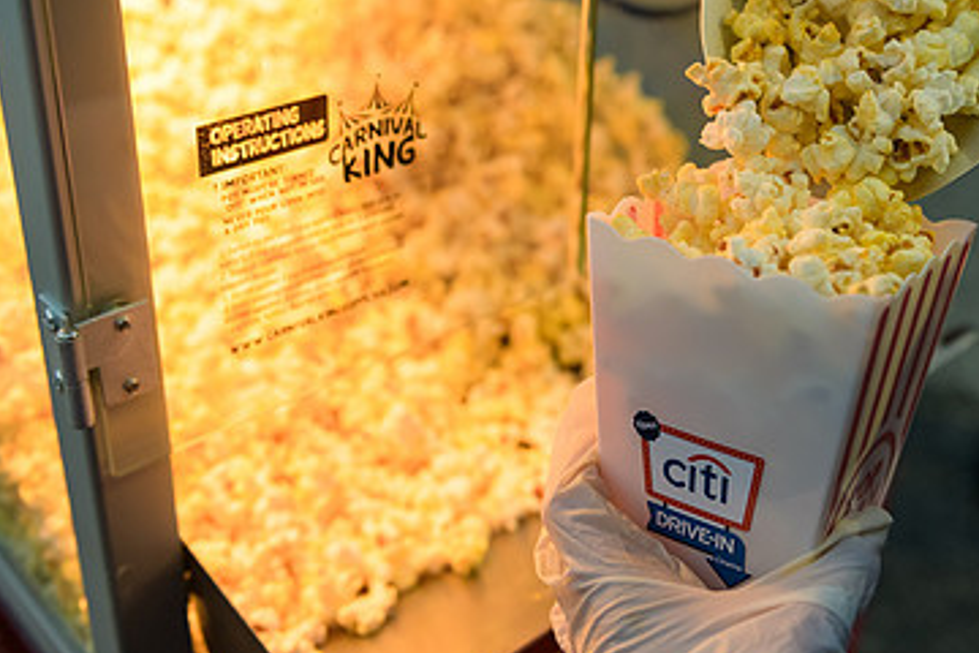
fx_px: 1360
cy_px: 197
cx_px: 585
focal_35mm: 50
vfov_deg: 26.8
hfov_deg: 39.4
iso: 800
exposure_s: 1/200
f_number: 3.2
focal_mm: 31
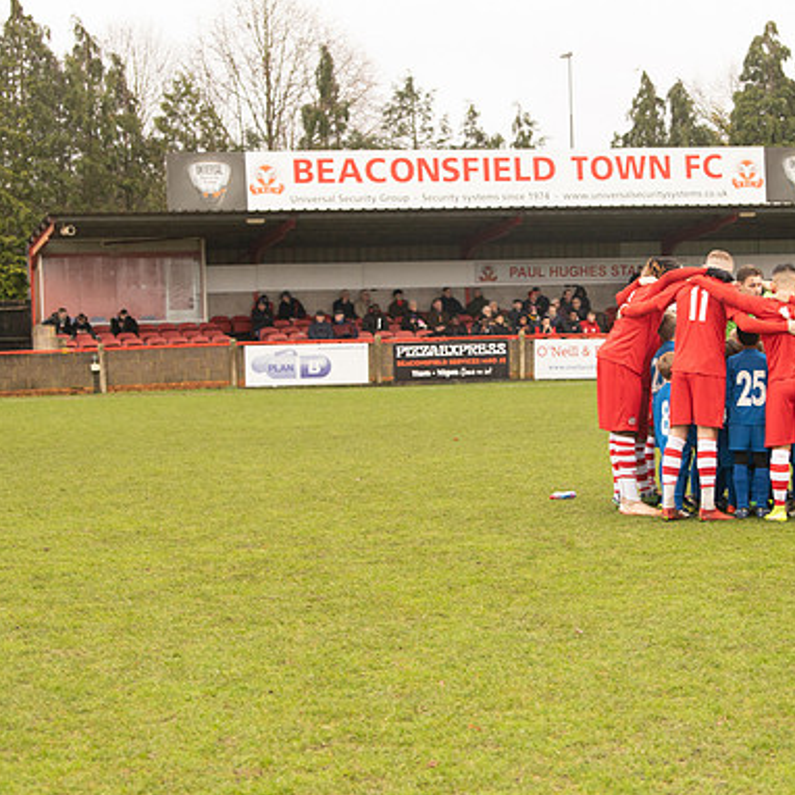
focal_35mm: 93
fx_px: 2416
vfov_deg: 18.7
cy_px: 401
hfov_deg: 18.6
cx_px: 554
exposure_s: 1/250
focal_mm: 72
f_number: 5
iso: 2000
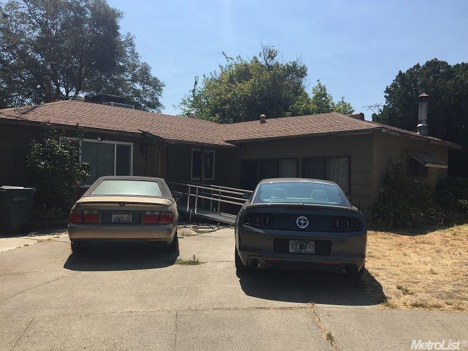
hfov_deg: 61.7
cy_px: 176
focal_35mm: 29
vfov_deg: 48.2
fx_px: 392
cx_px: 234
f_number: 2.2
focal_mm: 4.15
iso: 32
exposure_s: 1/2326
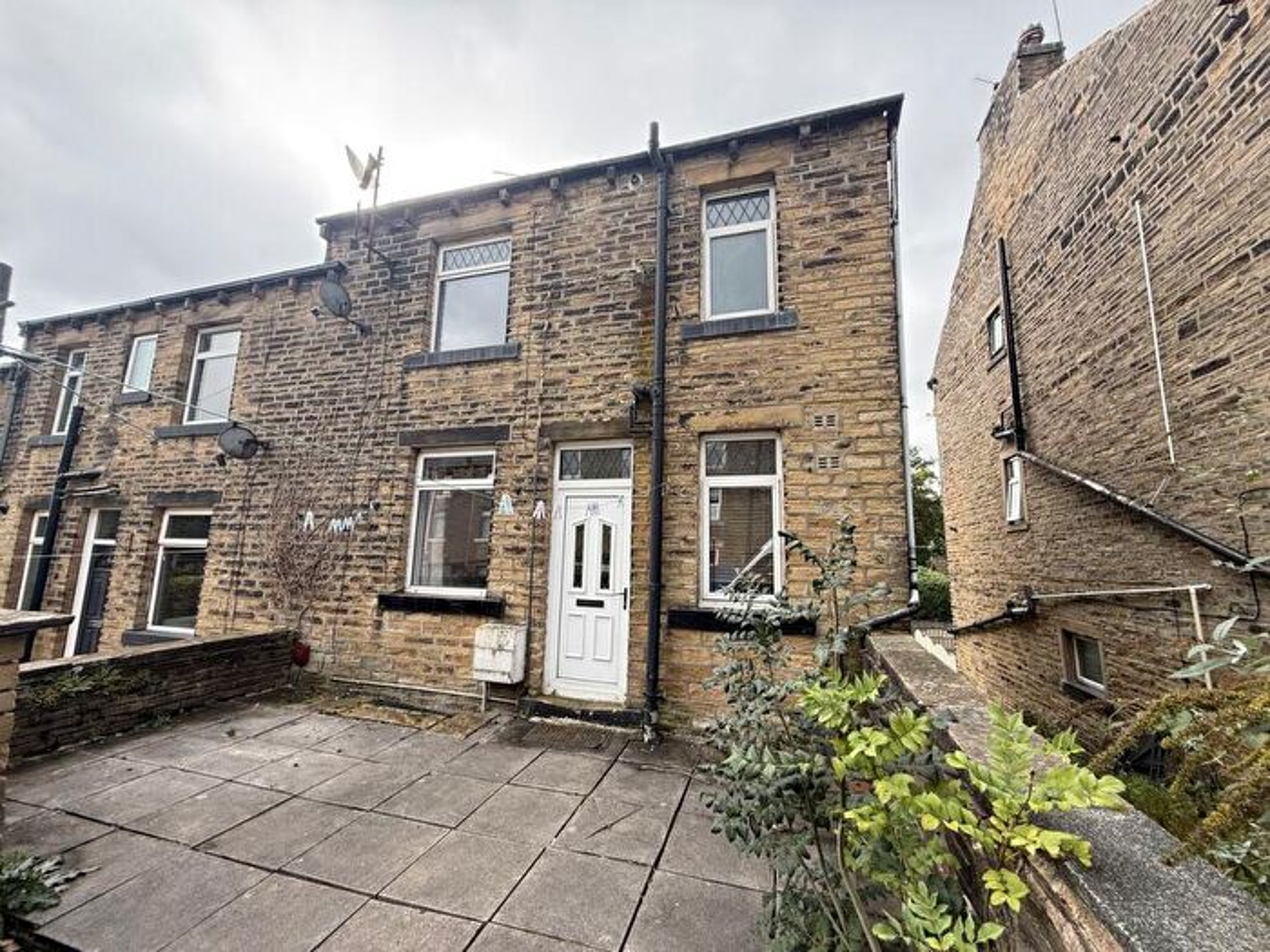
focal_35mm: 14
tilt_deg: +8.4
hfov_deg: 102.1
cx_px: 635
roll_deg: -1.1
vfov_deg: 85.7
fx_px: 514
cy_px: 476
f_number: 2.2
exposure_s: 1/220
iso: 64
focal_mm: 2.22
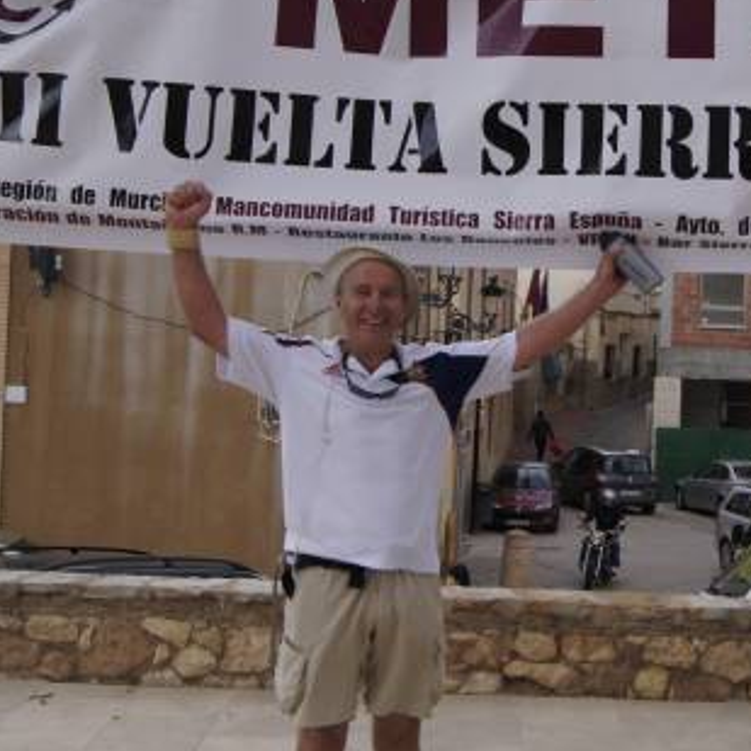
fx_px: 1890
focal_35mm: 77
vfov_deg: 22.4
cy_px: 242
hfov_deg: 22.2
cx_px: 595
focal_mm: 22
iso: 200
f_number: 5
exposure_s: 1/800
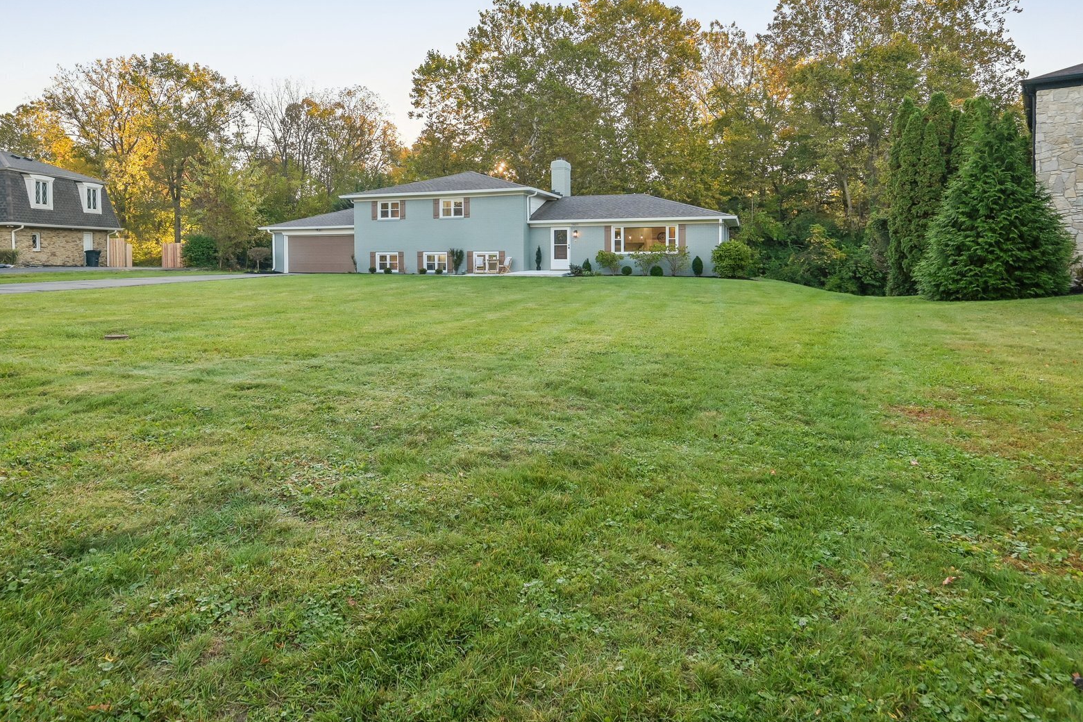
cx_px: 498
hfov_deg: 81.1
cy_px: 253
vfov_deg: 58.4
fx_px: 632
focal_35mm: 21
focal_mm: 16
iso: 100
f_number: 8
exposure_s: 1/60
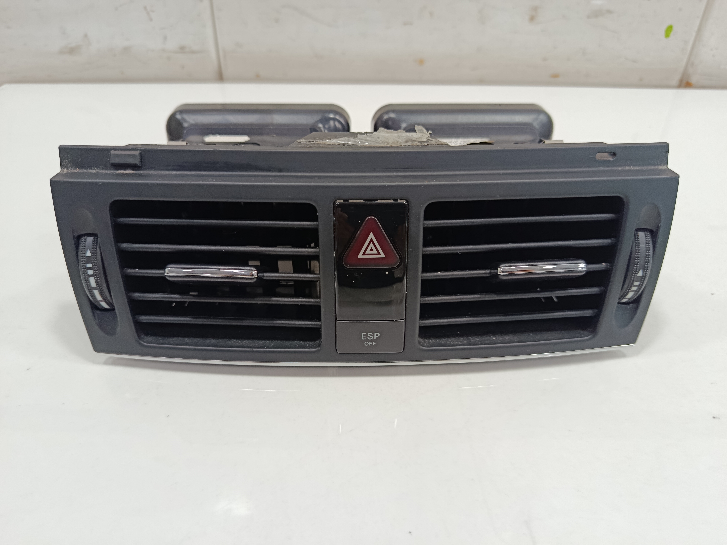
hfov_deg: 71.6
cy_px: 272
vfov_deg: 56.8
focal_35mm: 24
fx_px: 504
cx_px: 364
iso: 649
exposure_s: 1/50
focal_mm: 5.24
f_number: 1.7
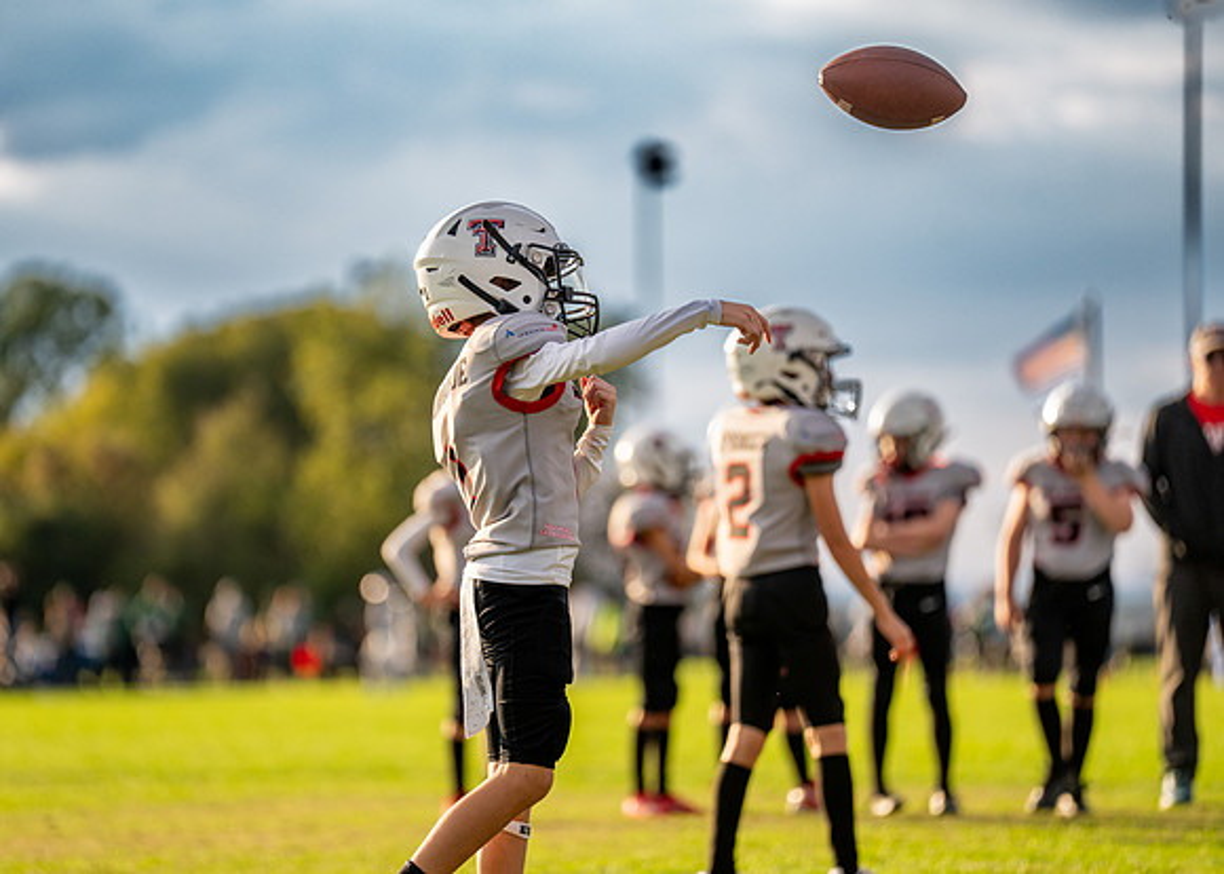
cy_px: 441
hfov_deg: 9.1
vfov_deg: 6.5
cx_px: 534
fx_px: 7682
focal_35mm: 221
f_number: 2.8
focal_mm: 200
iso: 400
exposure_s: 1/2000
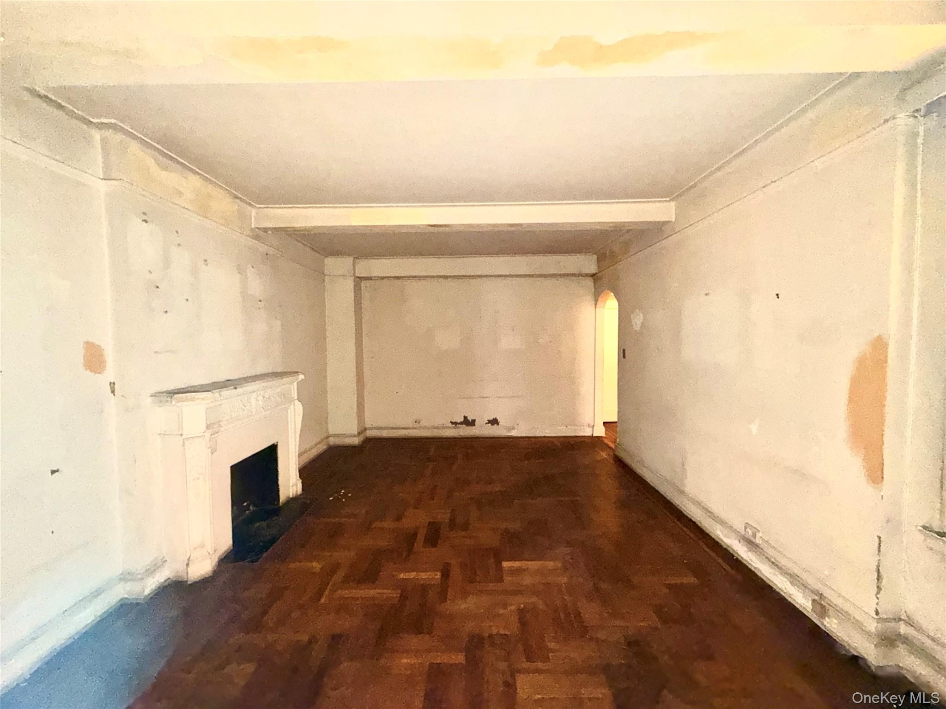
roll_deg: +1.0
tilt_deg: -2.7
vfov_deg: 85.7
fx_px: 383
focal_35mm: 14
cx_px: 473
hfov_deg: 102.1
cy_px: 354
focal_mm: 2.22
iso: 640
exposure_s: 1/30
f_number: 2.2
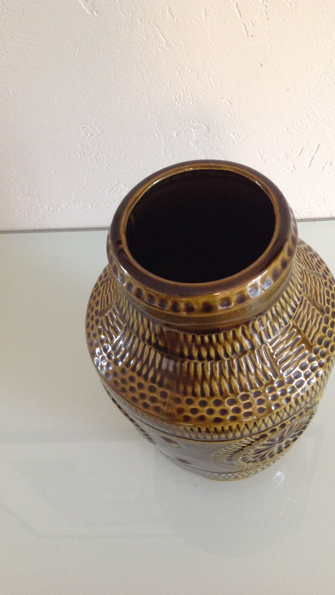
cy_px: 295
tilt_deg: -55.6
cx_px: 214
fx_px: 616
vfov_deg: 51.6
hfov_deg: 30.3
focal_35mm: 39
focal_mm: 4.28
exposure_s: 1/15
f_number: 2.4
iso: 200
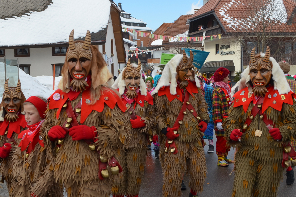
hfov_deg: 57.2
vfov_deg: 40.0
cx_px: 148
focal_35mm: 33
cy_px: 98
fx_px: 271
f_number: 8
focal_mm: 22
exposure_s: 1/200
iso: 100
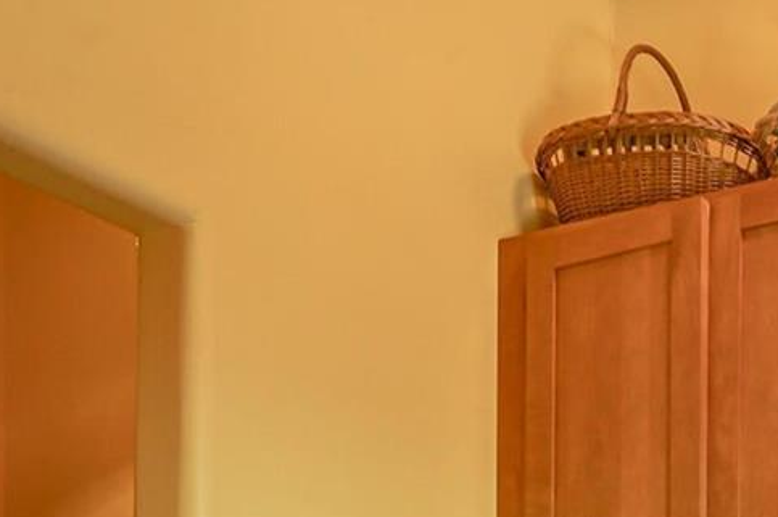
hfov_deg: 28.1
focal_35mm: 63
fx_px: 1360
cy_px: 833
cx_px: 918
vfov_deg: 18.4
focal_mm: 19
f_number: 11
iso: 400
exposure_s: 1/2
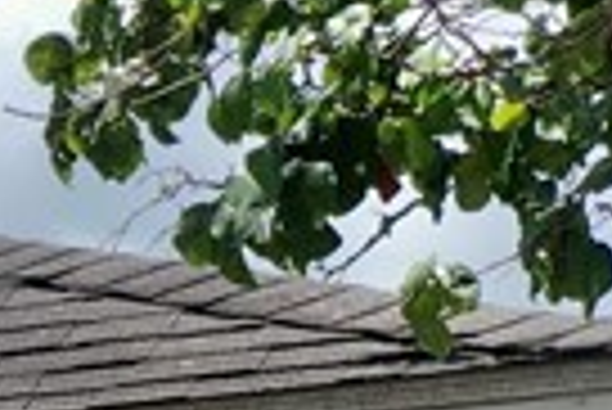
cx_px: -1472
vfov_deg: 5.8
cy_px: 1203
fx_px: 3795
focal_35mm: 223
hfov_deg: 7.6
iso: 100
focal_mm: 10.26
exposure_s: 1/400
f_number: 5.6
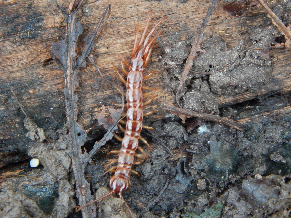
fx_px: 1101
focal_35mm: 131
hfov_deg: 15.1
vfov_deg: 11.3
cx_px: 146
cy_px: 109
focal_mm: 23.4
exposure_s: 1/80
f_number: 4.8
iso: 400
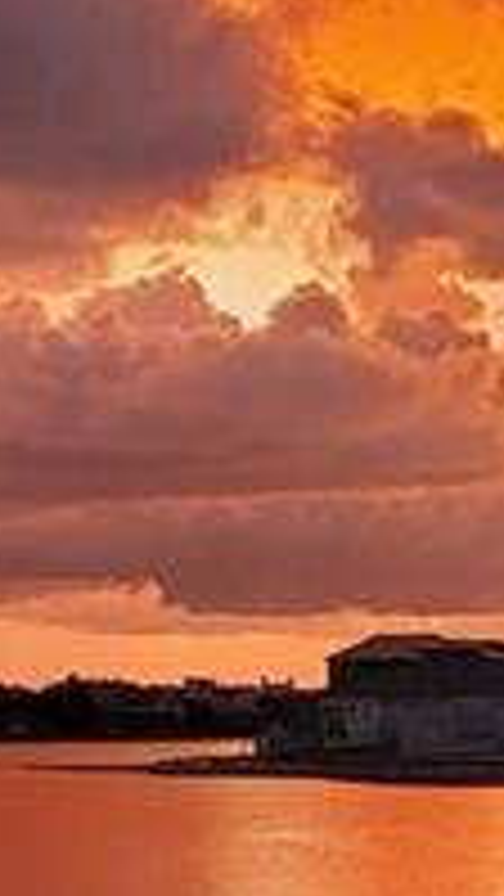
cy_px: 955
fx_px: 4061
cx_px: 765
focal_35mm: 171
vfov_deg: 12.4
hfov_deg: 7.0
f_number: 2.4
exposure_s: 1/74
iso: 50
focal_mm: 4.3
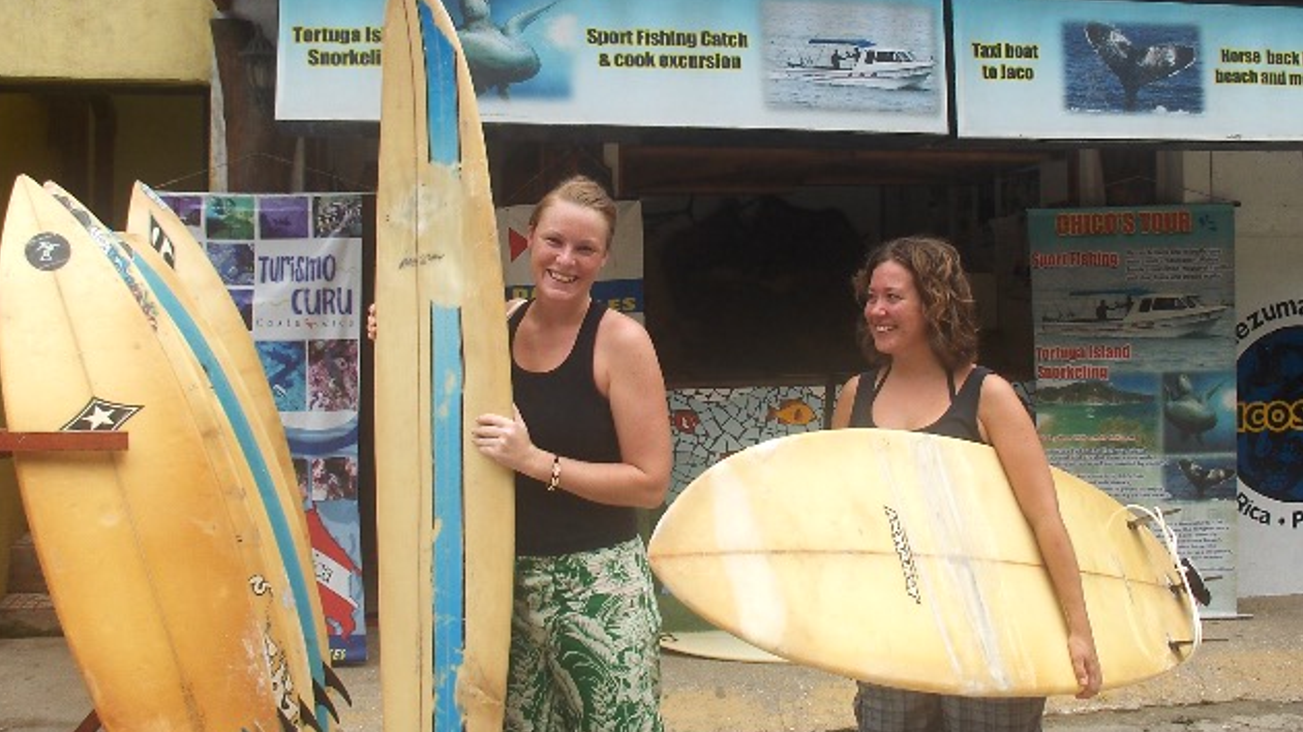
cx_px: 643
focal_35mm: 31
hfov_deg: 62.6
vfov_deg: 37.4
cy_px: 250
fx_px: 1071
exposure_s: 1/255
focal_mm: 5.8
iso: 86
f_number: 2.8
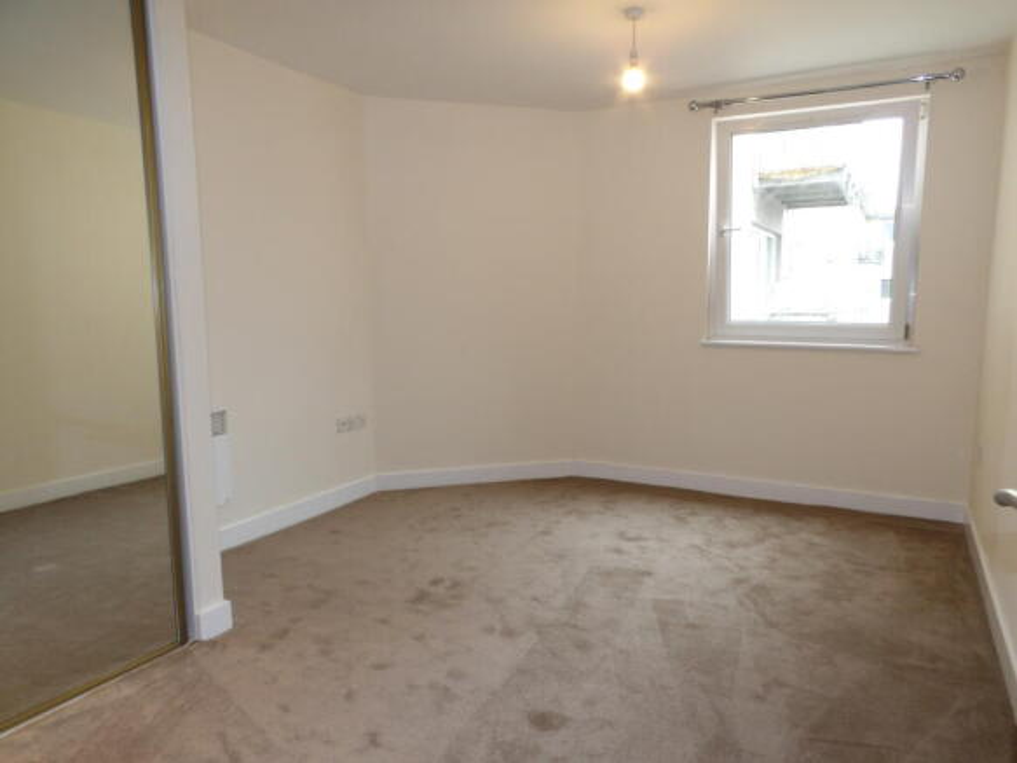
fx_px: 705
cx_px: 508
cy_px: 382
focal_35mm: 24
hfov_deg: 71.6
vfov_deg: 56.8
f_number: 4.1
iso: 200
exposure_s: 1/23
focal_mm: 4.3
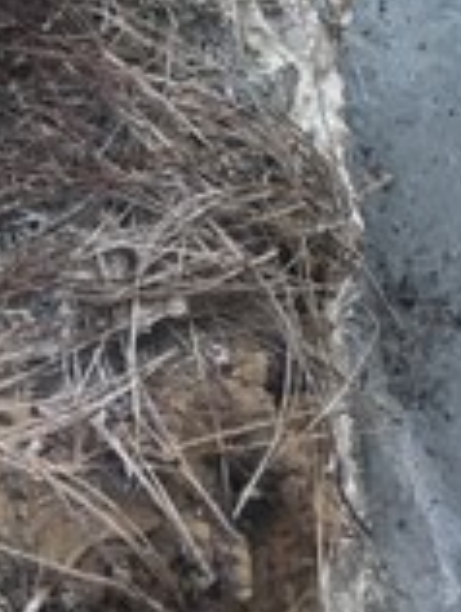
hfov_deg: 8.2
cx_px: 767
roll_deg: -1.2
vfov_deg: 9.5
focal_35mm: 176
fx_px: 3117
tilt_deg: -33.7
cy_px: -1030
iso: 40
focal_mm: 4.15
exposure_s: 1/120
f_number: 2.2
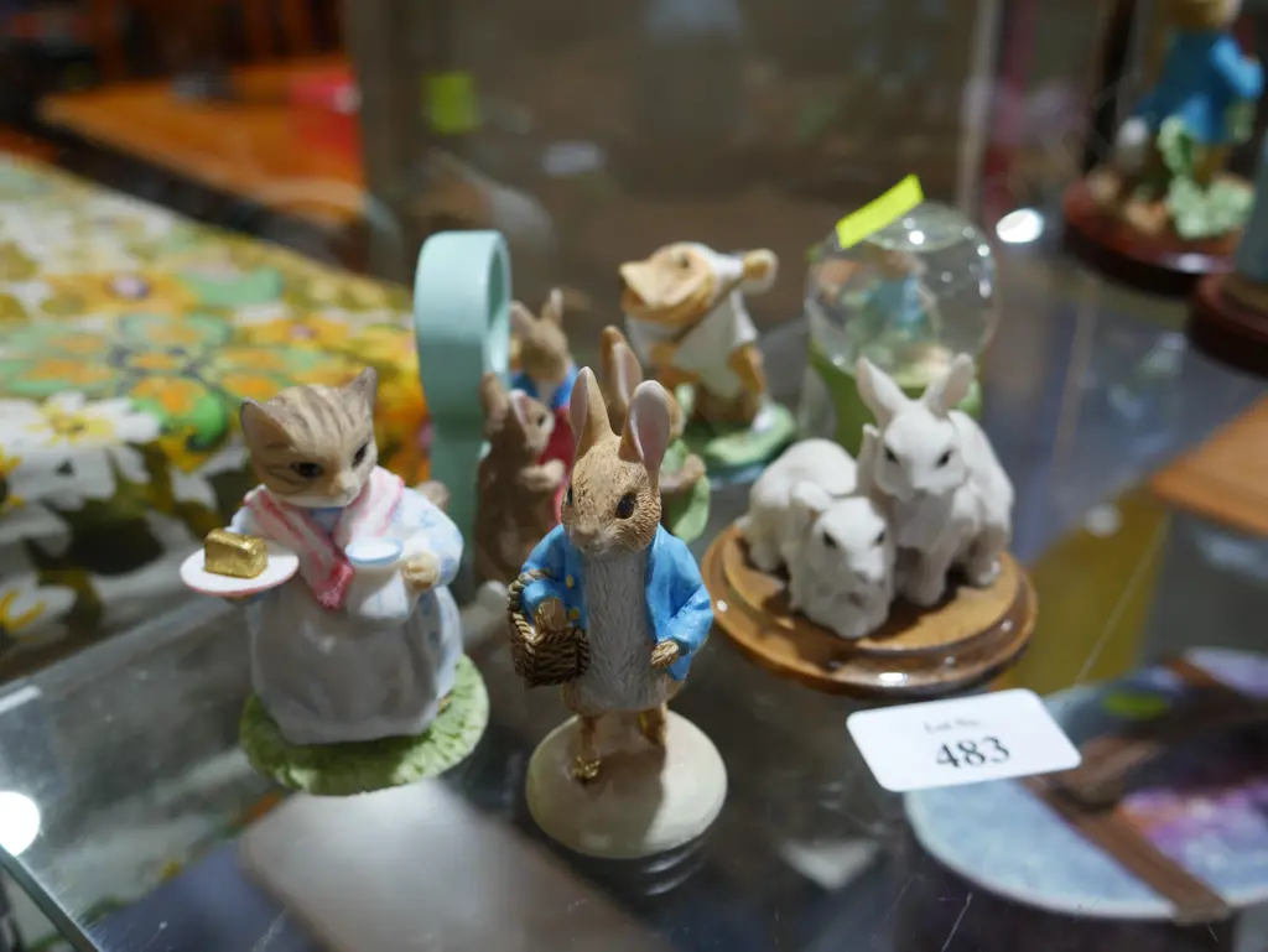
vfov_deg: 39.7
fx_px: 1319
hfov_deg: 51.3
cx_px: 634
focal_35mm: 36
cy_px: 476
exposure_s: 1/60
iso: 250
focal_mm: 18
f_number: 4
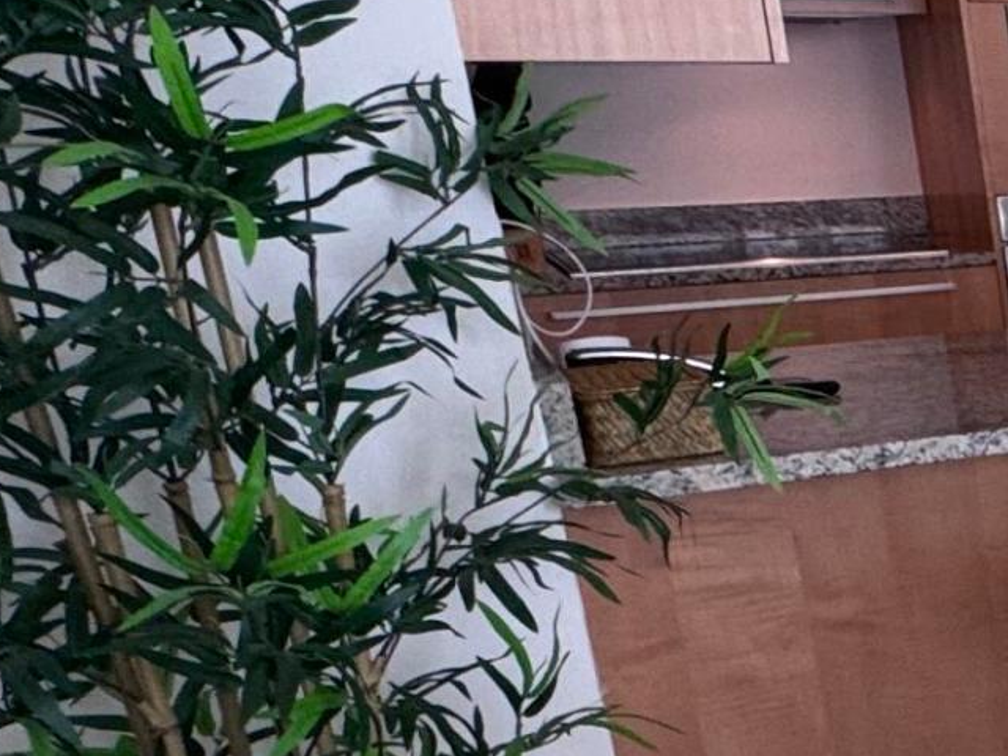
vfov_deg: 23.1
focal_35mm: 63
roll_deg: +0.4
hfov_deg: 19.4
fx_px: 1835
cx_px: 1967
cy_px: 545
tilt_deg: -15.3
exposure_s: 1/120
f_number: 2.2
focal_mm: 2.22
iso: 125
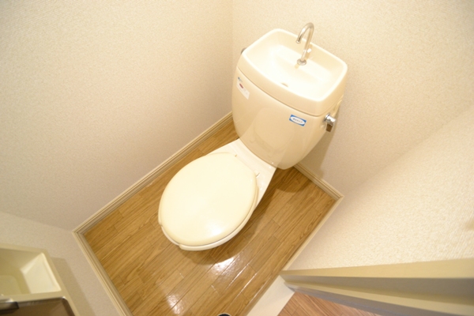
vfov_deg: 77.3
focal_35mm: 15
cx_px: 237
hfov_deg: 100.4
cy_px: 158
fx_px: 197
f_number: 3.5
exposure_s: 1/25
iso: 1600
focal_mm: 10
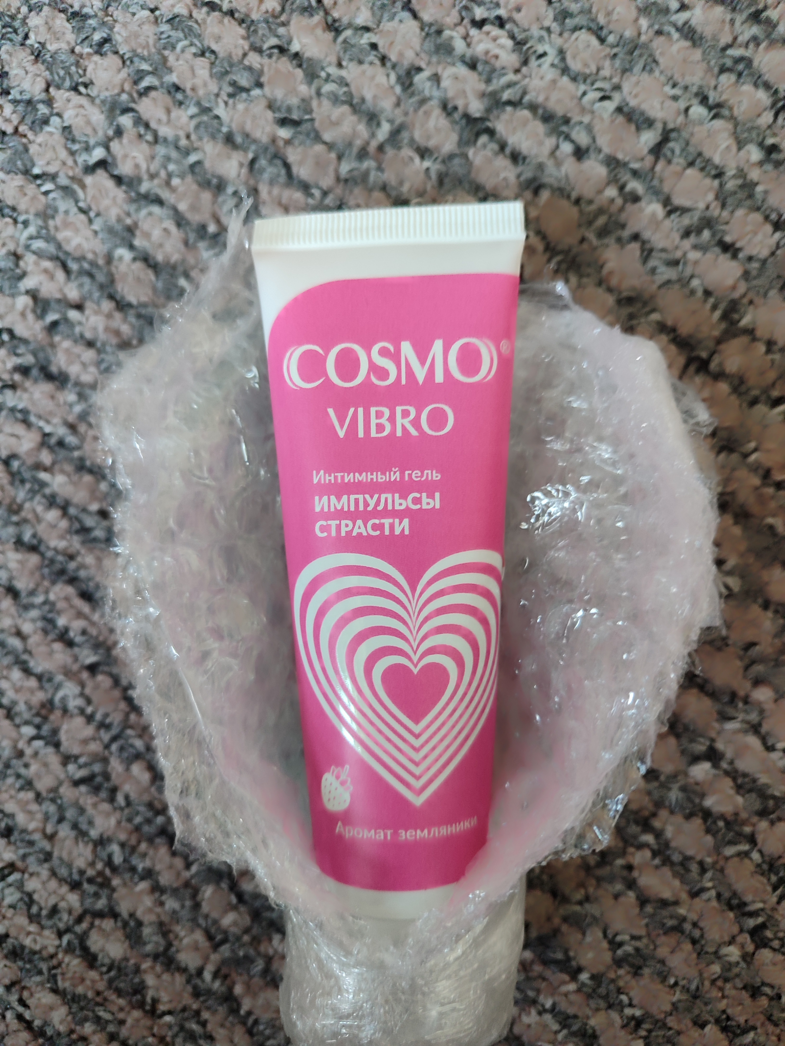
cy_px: 523
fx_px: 756
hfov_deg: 54.9
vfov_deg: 69.4
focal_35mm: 25
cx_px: 392
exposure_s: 1/60
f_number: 1.89
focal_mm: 5.95
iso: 847
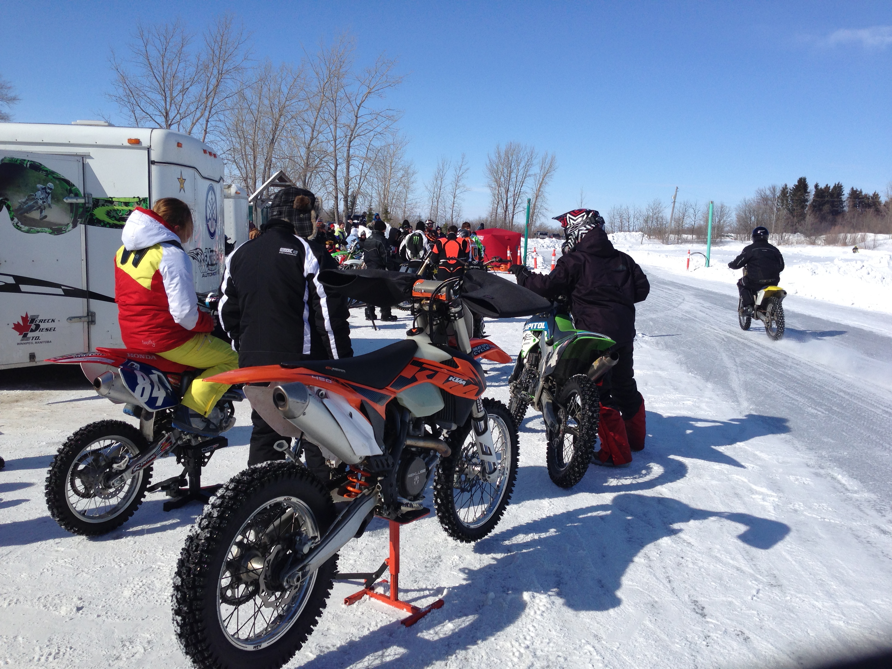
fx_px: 850
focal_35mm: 33
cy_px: 334
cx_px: 446
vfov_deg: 42.9
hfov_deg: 55.4
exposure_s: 1/3390
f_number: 2.4
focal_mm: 4.12
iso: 50
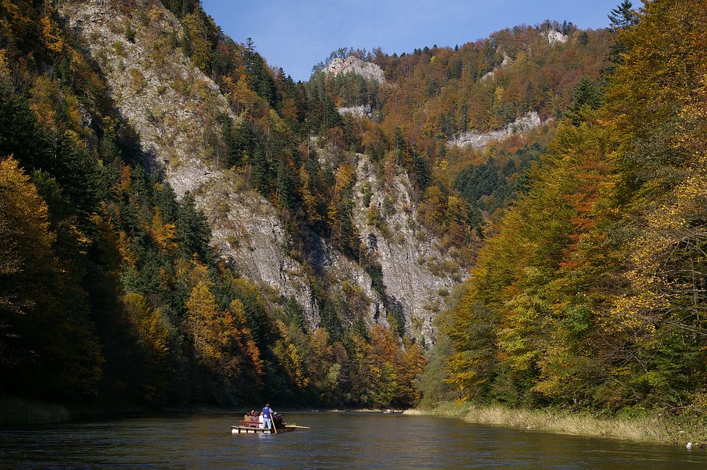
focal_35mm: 68
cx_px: 354
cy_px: 235
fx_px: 1325
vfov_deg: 20.1
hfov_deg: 29.9
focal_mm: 45
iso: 200
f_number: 6.7
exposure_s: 1/180
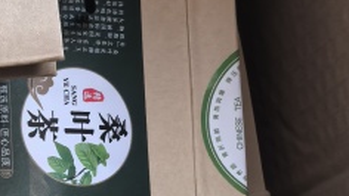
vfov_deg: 8.5
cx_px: -195
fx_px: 1231
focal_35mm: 133
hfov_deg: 14.8
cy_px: 422
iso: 125
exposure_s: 1/100
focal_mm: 5.75
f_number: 4
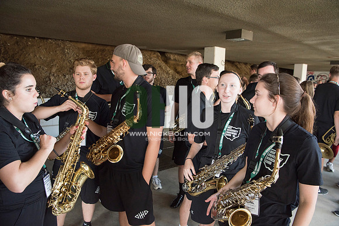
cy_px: 113
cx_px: 170
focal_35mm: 24
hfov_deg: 73.7
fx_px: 226
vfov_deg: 53.2
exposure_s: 1/200
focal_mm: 24
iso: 640
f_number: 5
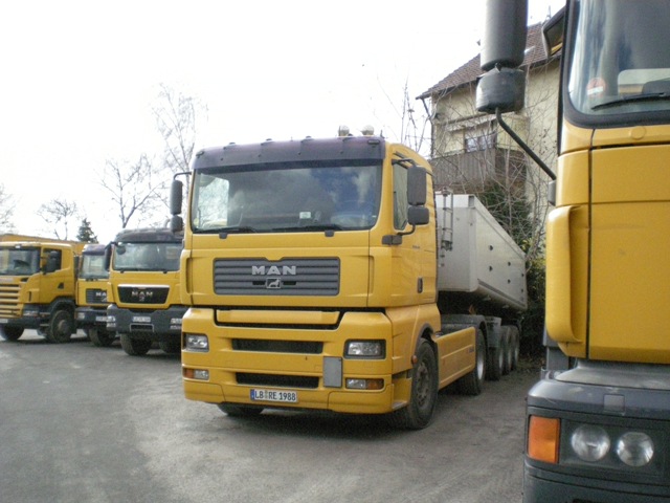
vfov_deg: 37.7
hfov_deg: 49.0
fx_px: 735
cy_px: 252
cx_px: 335
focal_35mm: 38
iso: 800
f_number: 4.6
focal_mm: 6.3
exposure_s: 1/1000
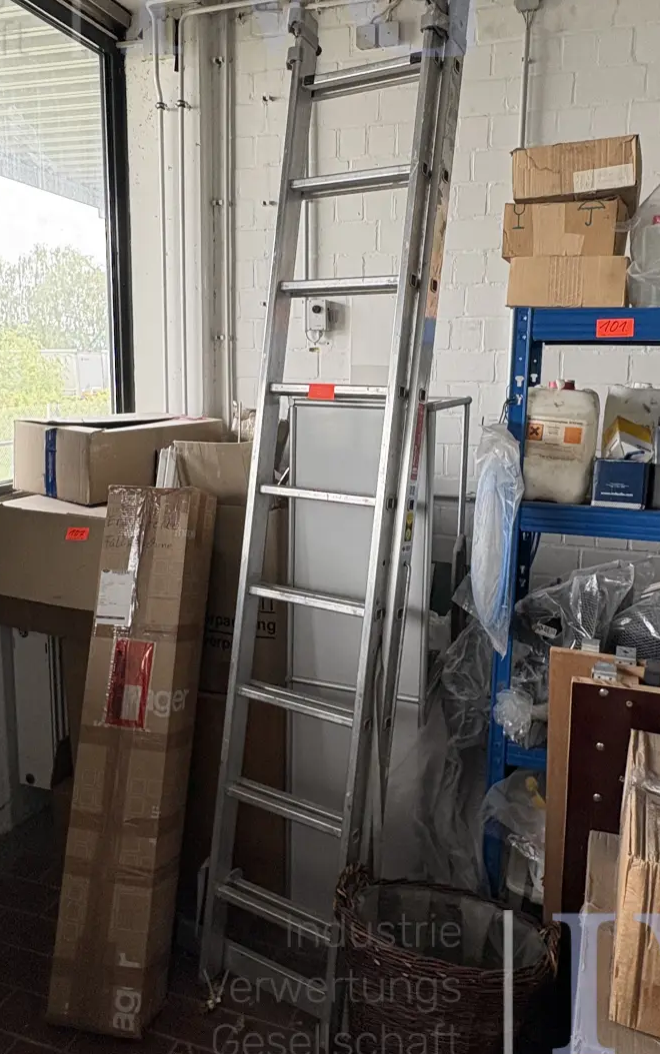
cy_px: 484
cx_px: 345
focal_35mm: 27
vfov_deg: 68.3
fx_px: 777
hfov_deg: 46.0
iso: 125
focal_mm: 2.22
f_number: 2.2
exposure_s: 1/99
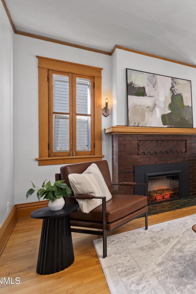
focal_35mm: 25
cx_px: 219
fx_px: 204
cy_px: 142
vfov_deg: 71.5
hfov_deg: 40.6
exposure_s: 1/2
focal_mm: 16
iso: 500
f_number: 9
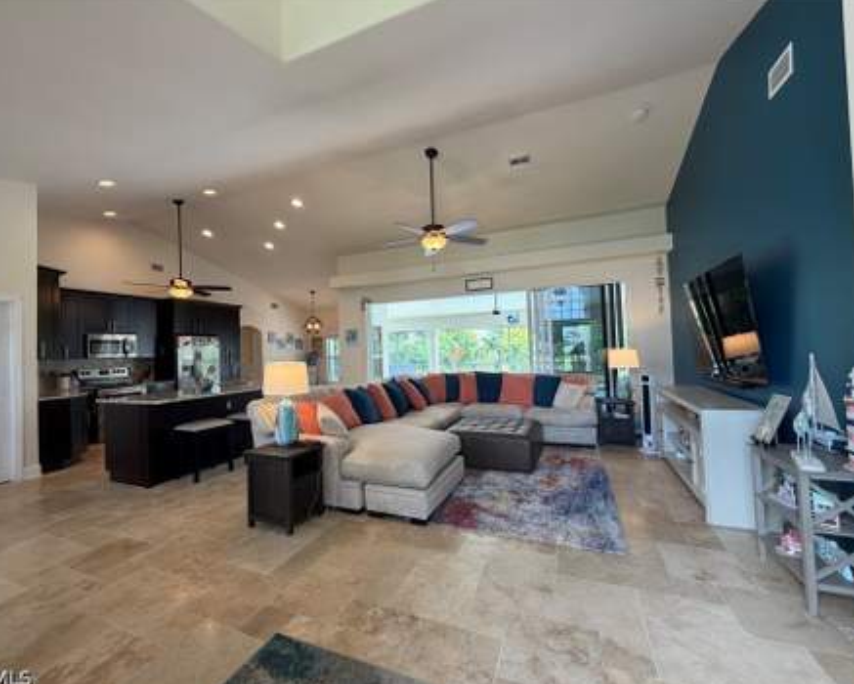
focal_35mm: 15
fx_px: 379
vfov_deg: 84.1
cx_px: 414
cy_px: 342
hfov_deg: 96.7
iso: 200
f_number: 2.2
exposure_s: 1/120
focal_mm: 2.22
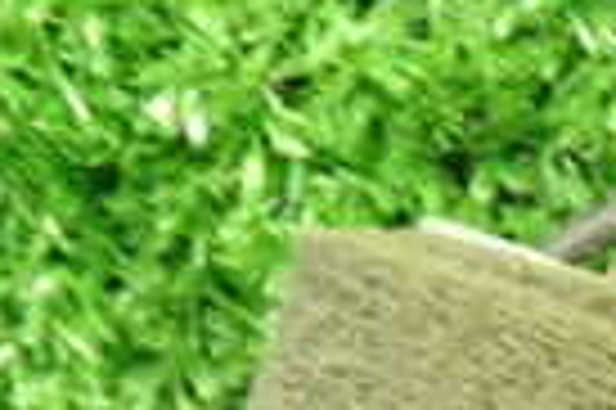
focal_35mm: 137
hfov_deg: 13.0
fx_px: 2341
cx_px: 1236
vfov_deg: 9.5
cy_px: 743
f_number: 2.3
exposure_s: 1/30
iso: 800
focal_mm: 5.4
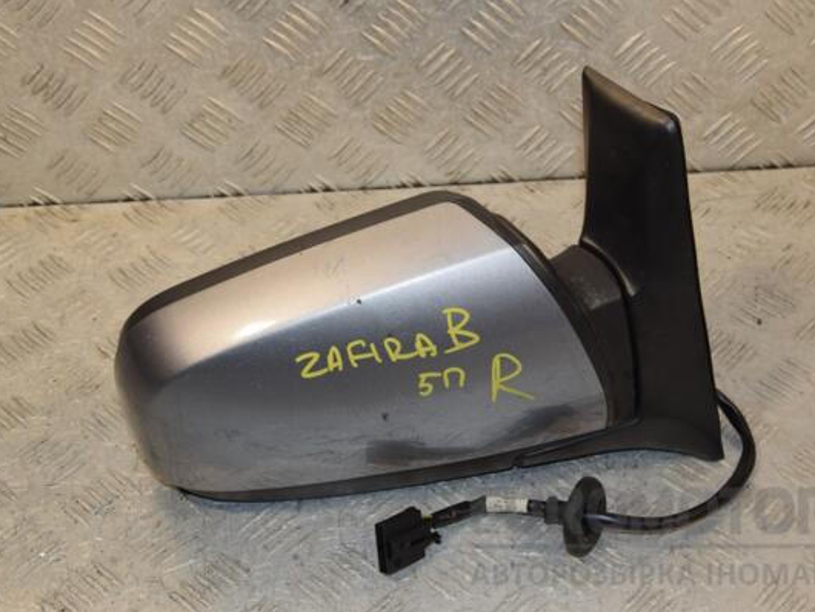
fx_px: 1460
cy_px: 306
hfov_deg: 31.2
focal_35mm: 62
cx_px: 441
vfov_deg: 23.7
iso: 800
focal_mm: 38
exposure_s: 1/200
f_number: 8
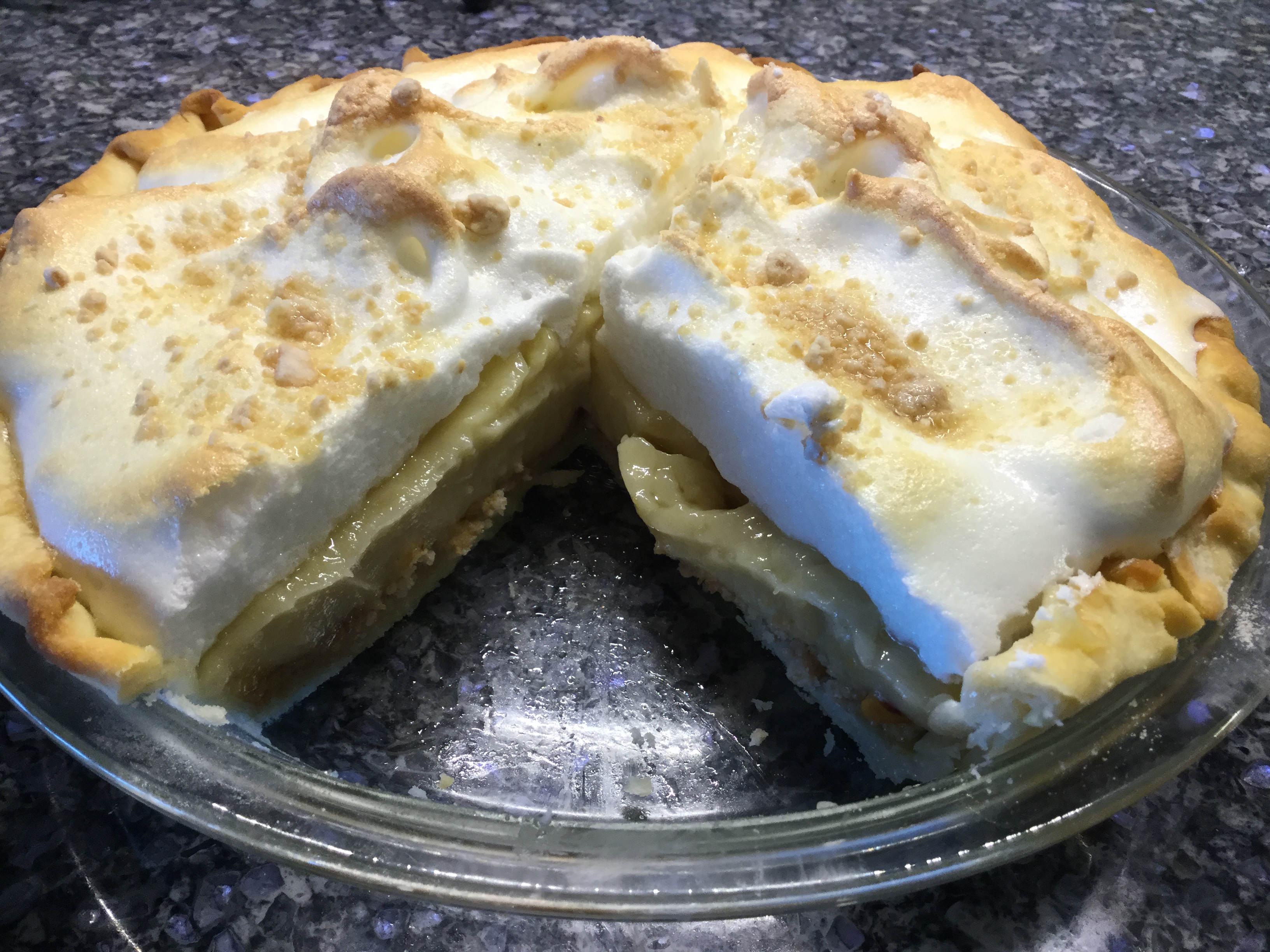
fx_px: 1137
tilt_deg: -40.7
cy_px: 476
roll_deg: -3.4
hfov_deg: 58.4
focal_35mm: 31
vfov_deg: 45.4
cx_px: 635
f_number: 2.4
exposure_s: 1/30
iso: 50
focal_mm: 3.3
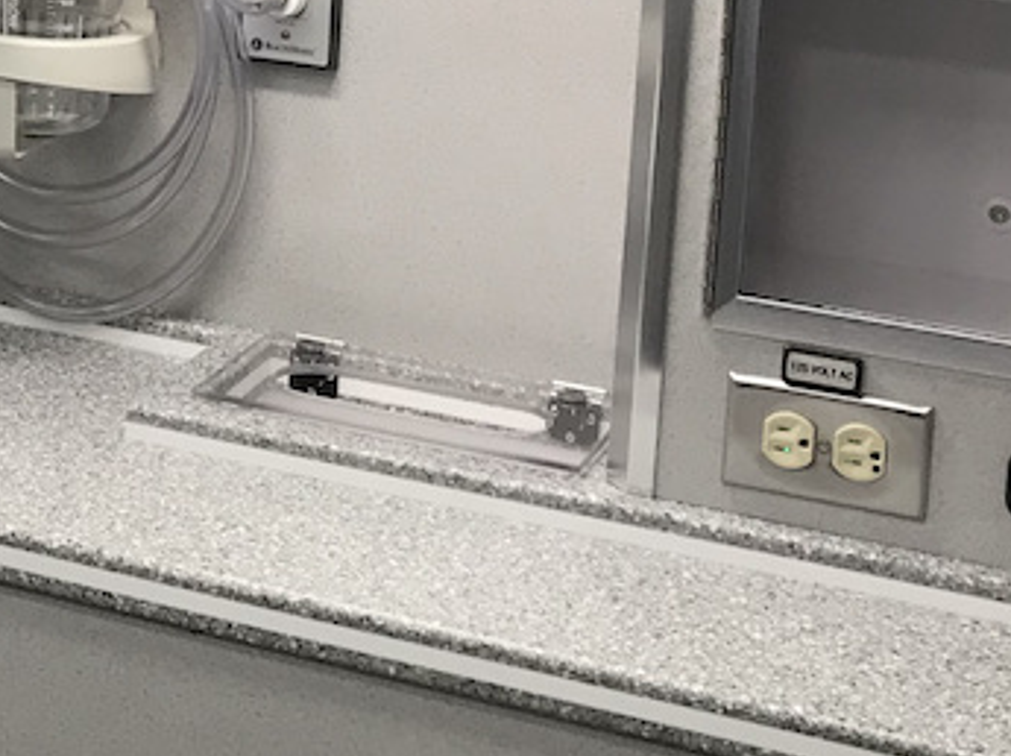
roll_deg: -1.1
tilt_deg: -7.9
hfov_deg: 17.2
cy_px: -205
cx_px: -463
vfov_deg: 13.7
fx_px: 3034
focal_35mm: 104
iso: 32
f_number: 1.8
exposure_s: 1/120
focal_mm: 3.99
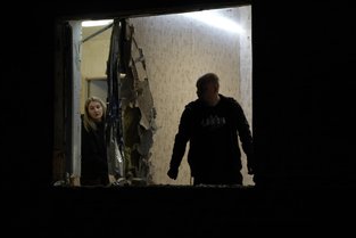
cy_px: 114
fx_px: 950
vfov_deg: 14.3
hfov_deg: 21.2
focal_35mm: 96
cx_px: 184
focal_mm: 75
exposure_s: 1/80
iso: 500
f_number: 4
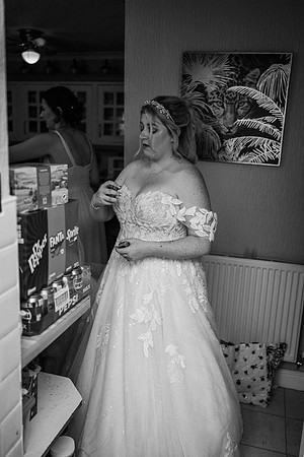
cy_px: 228
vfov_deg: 54.4
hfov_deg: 37.9
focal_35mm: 35
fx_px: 443
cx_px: 152
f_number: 1.8
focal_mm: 35
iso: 100
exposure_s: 1/640
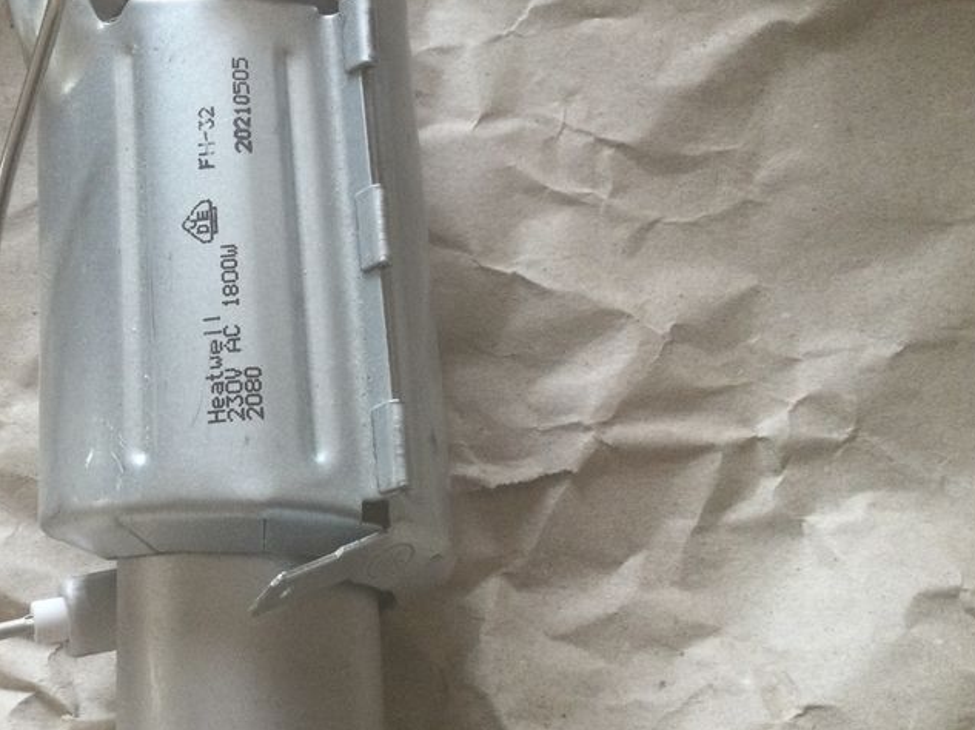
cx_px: 337
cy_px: 302
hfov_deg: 38.6
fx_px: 1379
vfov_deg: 29.6
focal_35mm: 49
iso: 80
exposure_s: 1/33
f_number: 2.4
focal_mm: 3.3
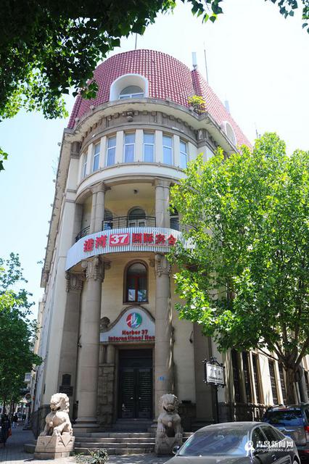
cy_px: 232
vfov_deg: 60.3
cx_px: 154
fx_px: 400
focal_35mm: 31
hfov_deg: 42.3
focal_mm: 31
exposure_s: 1/200
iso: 200
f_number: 6.3
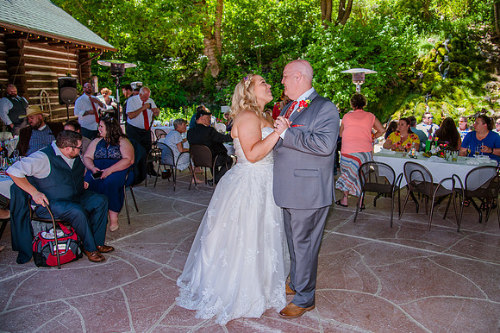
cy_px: 159
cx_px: 272
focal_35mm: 27
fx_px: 371
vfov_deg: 48.3
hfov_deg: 67.8
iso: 320
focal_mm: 24
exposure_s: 1/400
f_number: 4
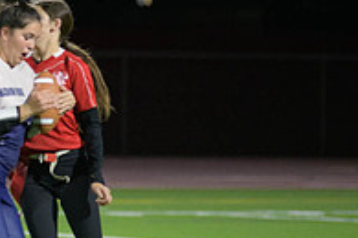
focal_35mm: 594
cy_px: 61
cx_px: -94
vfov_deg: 2.3
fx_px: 5907
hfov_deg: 3.5
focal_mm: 200
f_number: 2.8
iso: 4500
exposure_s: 1/640
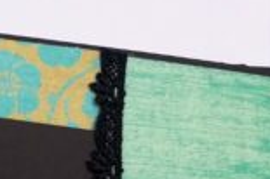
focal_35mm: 105
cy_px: 353
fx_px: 787
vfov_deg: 11.7
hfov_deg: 19.5
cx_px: 131
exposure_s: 1/50
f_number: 2.2
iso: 80
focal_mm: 3.83
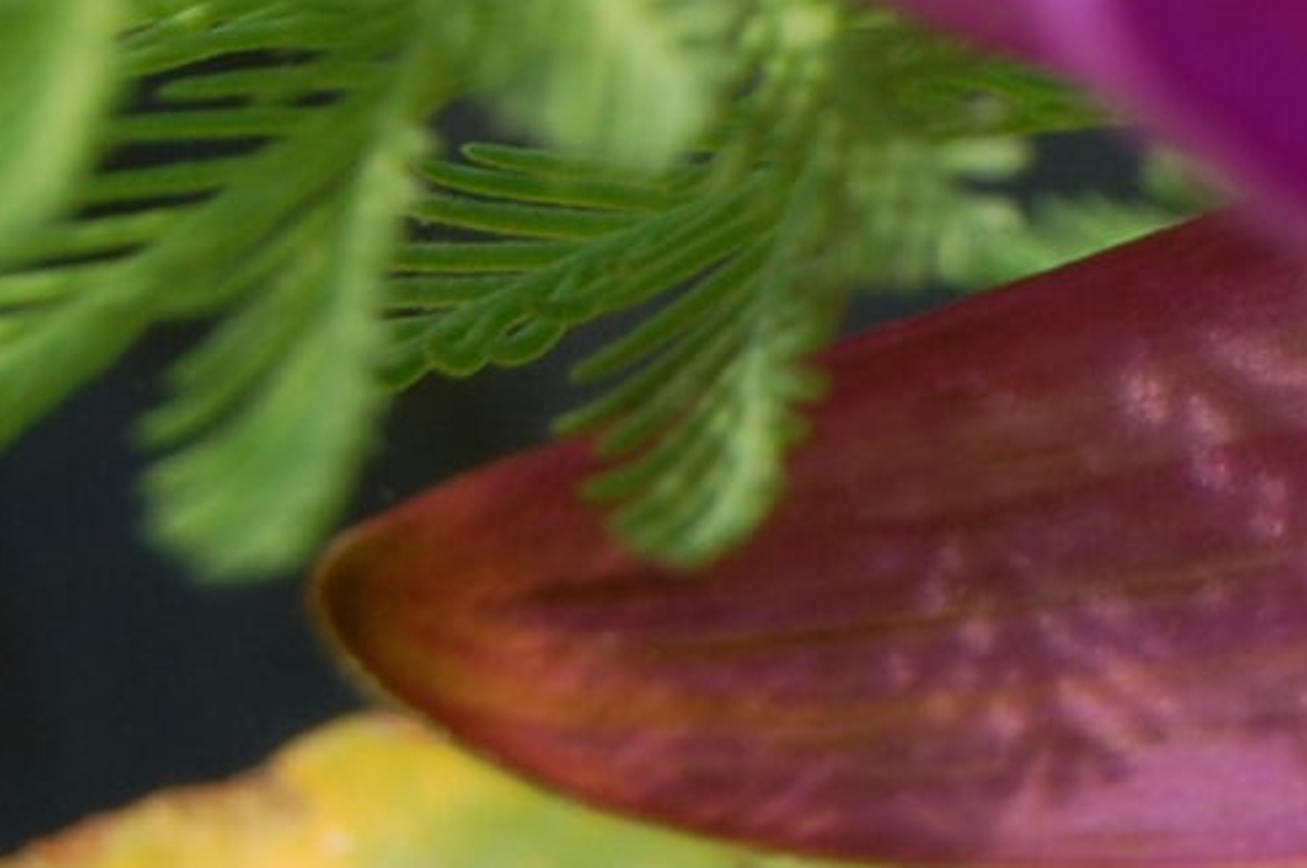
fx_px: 10841
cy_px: -796
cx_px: 2917
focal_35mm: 299
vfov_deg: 4.5
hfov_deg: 6.6
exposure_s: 1/320
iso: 200
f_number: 9
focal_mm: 38
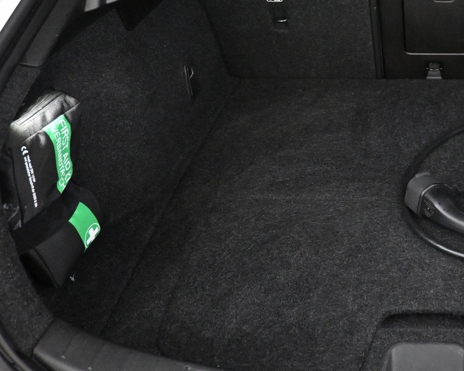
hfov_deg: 35.5
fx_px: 673
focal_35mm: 49
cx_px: 429
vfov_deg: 30.7
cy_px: 142
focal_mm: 16
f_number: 3.5
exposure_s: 1/50
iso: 4000
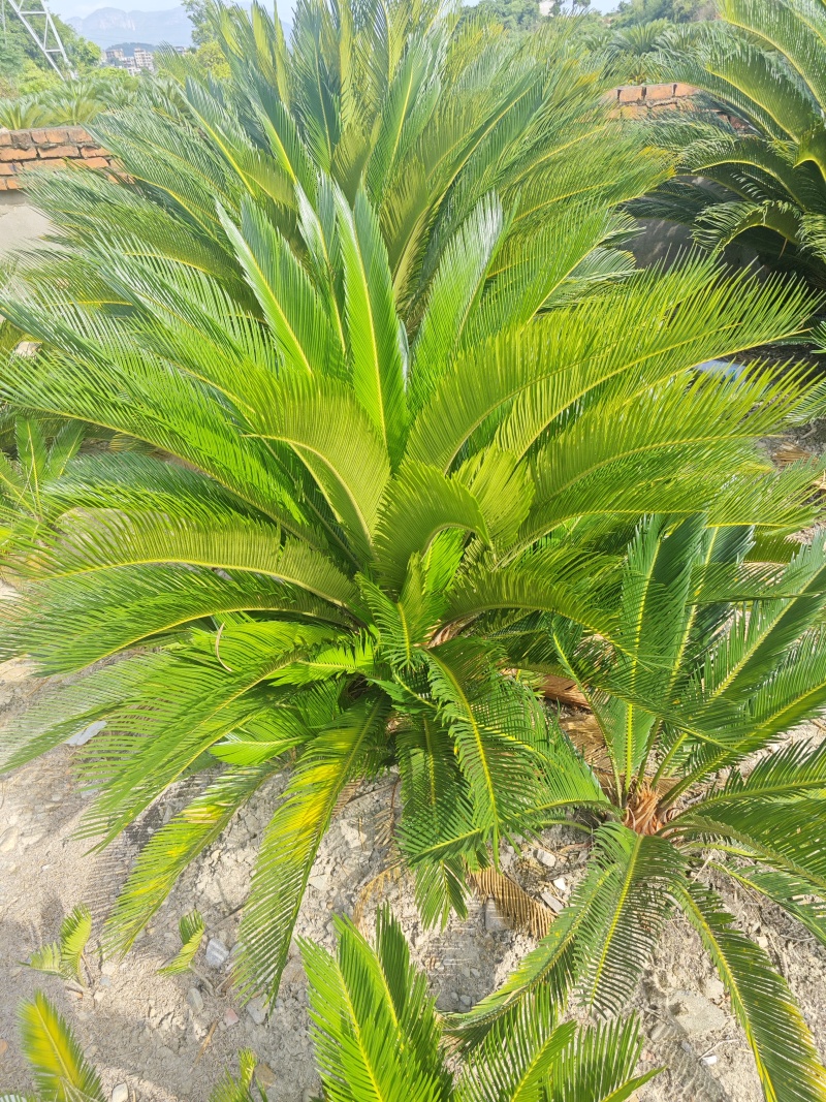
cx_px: 413
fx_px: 732
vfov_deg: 73.9
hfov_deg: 58.9
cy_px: 551
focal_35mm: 23
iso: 50
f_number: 1.8
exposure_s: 1/720
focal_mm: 5.43
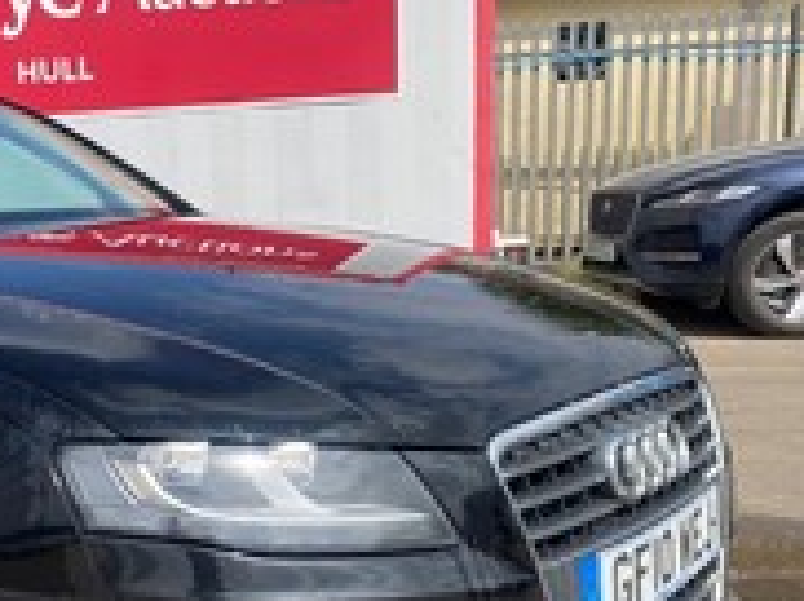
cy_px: 402
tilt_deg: -8.1
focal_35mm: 50
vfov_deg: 28.8
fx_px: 1160
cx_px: 35
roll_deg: +3.6
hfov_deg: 35.3
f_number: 1.8
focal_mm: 4.25
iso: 32
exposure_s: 1/1866
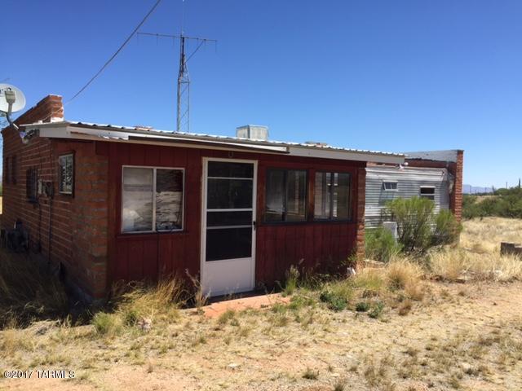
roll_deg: -0.3
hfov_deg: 61.7
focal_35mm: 29
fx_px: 437
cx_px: 261
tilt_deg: -1.4
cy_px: 196
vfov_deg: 48.2
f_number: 2.2
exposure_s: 1/1582
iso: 32
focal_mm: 4.15
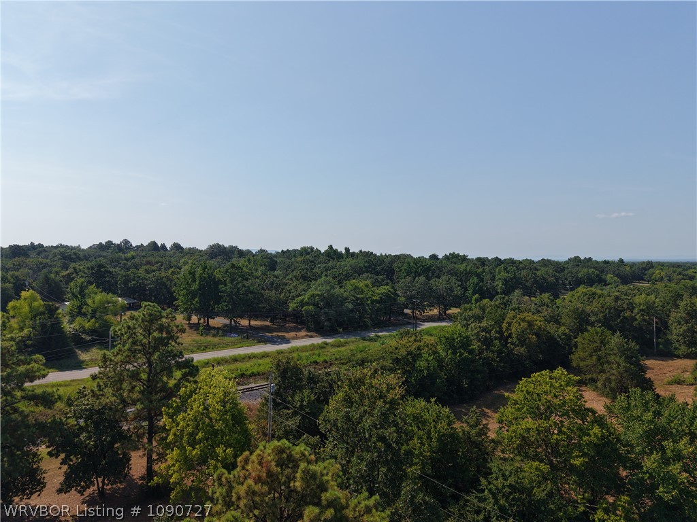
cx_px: 348
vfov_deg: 56.8
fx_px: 483
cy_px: 261
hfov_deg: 71.6
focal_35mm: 24
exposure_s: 1/6400
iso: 200
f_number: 1.8
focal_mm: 8.67
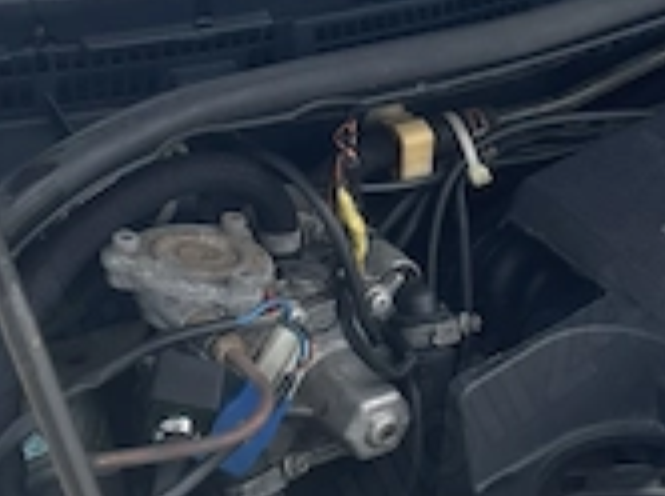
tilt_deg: -37.2
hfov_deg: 19.6
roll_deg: -5.6
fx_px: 1803
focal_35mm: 94
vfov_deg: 15.5
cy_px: 424
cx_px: 805
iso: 32
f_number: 1.6
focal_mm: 4.2
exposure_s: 1/1795
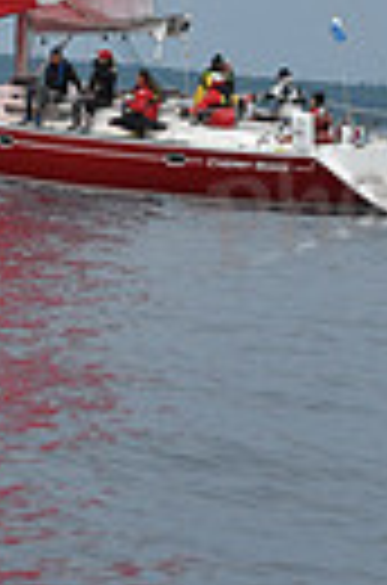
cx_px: -25
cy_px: -14
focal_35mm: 367
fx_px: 5949
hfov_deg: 3.7
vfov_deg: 5.6
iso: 250
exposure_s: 1/800
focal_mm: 82
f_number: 6.3
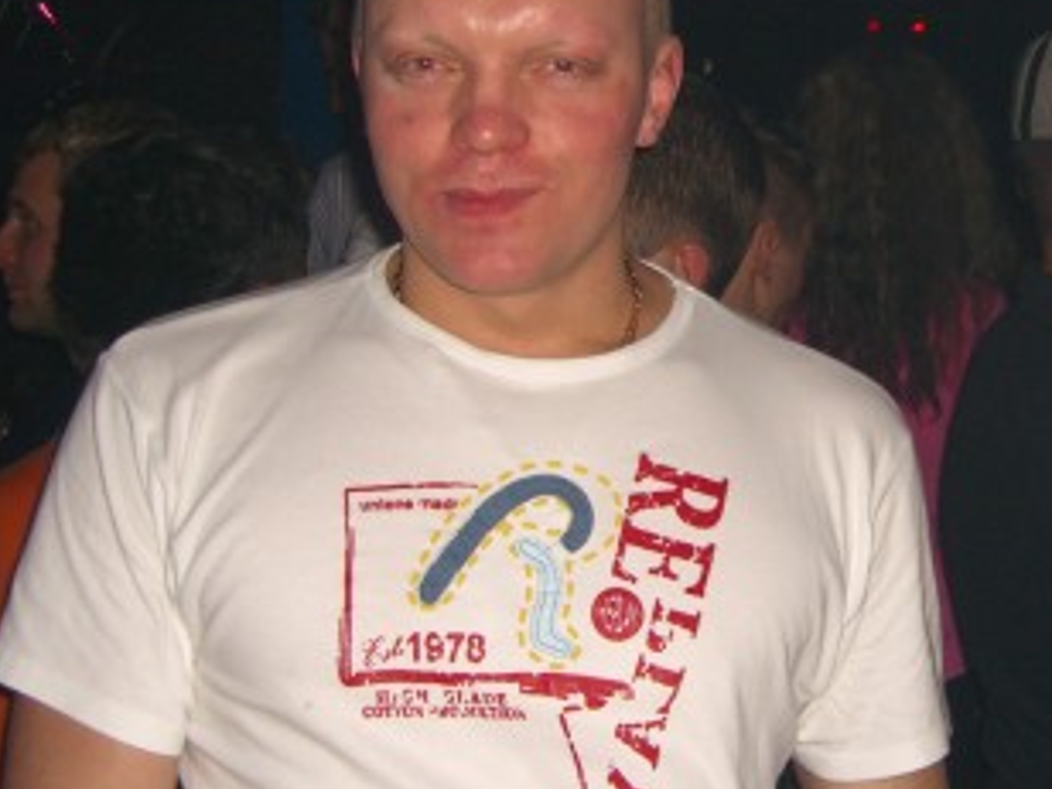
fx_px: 2249
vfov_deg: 19.9
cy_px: 389
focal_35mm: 74
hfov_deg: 25.8
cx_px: 847
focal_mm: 7.9
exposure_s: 1/60
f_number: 2.8
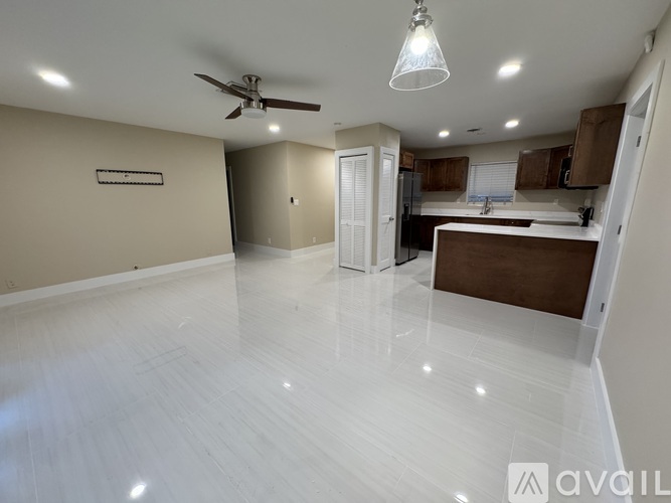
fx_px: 271
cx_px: 336
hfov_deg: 102.1
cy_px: 252
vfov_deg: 85.7
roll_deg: -0.1
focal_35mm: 14
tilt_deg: -11.9
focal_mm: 2.22
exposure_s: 1/120
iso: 320
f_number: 2.2
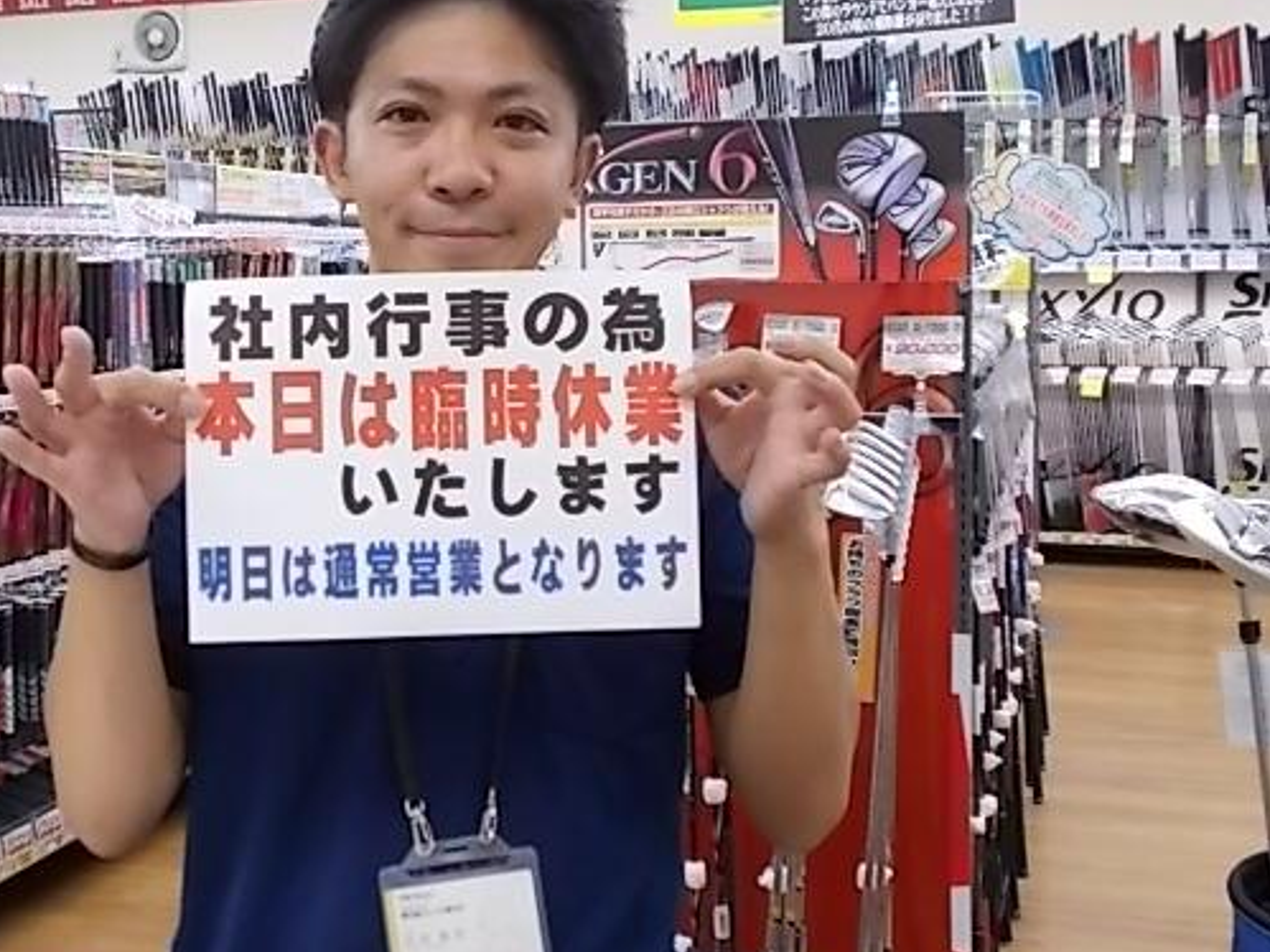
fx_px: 1834
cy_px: 367
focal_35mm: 50
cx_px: 471
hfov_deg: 37.9
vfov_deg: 29.0
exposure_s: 1/30
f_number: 3.9
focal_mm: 6.9
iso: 180
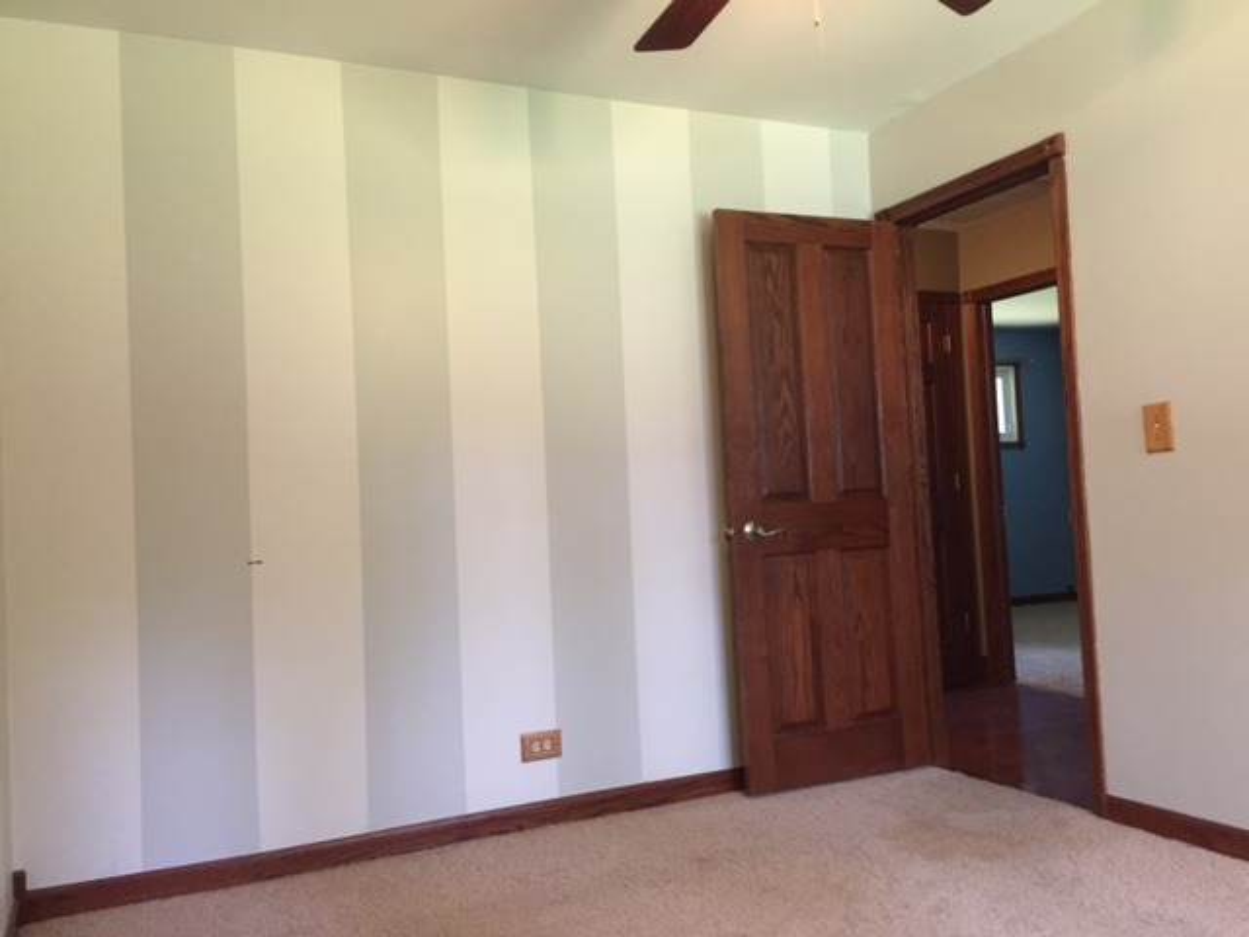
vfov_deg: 48.2
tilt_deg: +3.0
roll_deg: +2.8
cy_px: 468
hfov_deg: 61.7
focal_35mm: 29
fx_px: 1046
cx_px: 624
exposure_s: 1/30
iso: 100
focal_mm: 4.15
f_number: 2.2
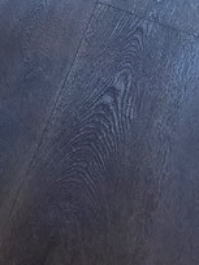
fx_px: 782
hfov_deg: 13.2
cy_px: -535
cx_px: -148
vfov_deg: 11.3
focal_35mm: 102
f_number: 2.2
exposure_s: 1/60
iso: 200
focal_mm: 2.2
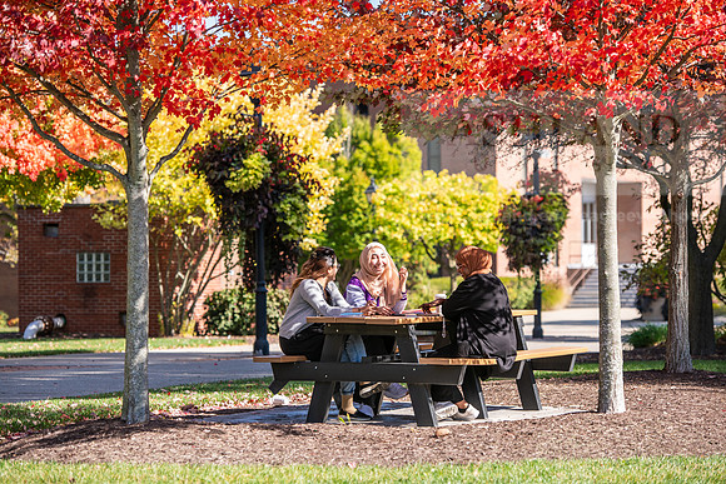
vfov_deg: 11.4
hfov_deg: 17.1
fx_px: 2420
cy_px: 242
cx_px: 363
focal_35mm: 120
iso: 160
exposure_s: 1/500
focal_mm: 120
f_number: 4
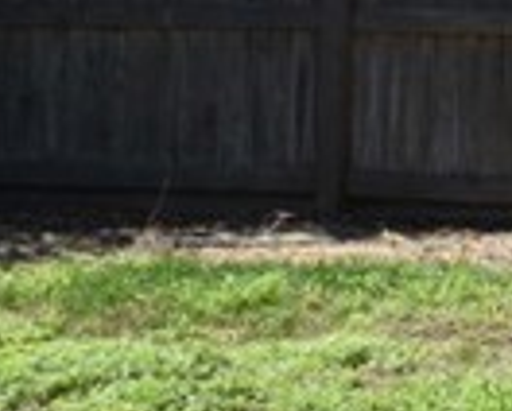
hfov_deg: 7.9
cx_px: 1396
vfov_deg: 7.1
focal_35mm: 218
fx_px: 3308
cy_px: -79
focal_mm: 20
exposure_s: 1/250
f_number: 8
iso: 140
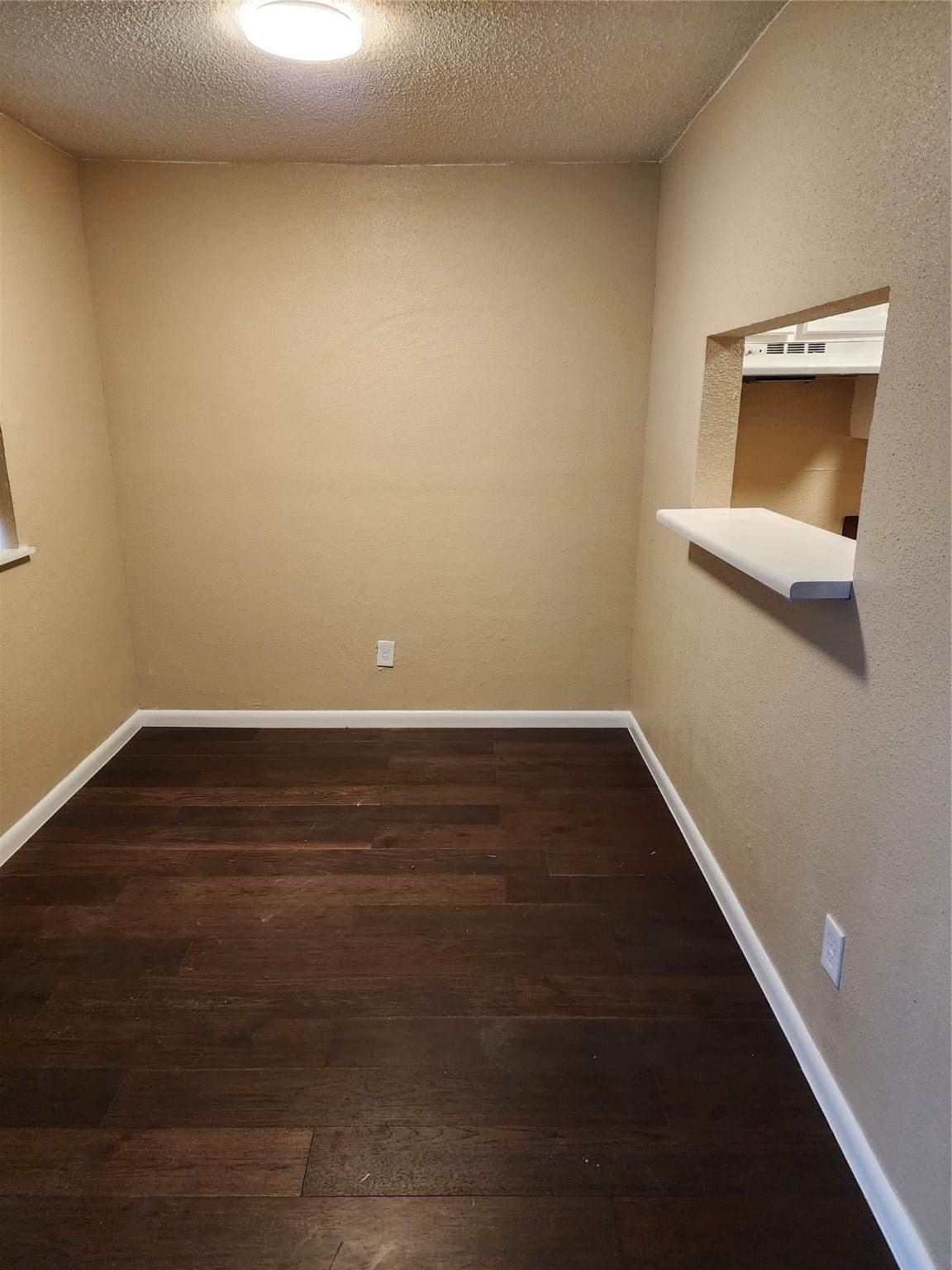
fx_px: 843
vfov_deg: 73.9
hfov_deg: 58.9
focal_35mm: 23
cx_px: 476
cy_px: 635
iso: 800
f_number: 1.8
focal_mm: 6.4
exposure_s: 1/120
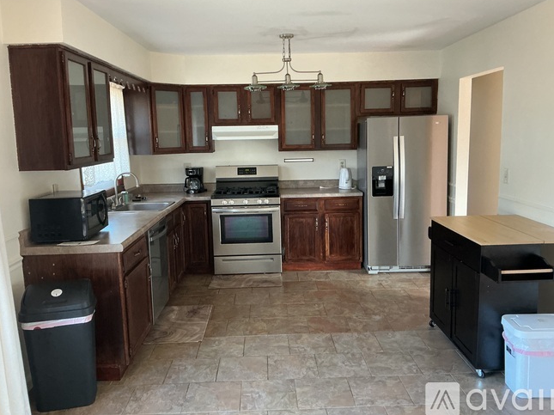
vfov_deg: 46.8
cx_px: 278
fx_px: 480
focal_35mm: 30
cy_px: 202
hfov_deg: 60.0
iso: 250
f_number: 1.8
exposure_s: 1/60
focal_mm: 3
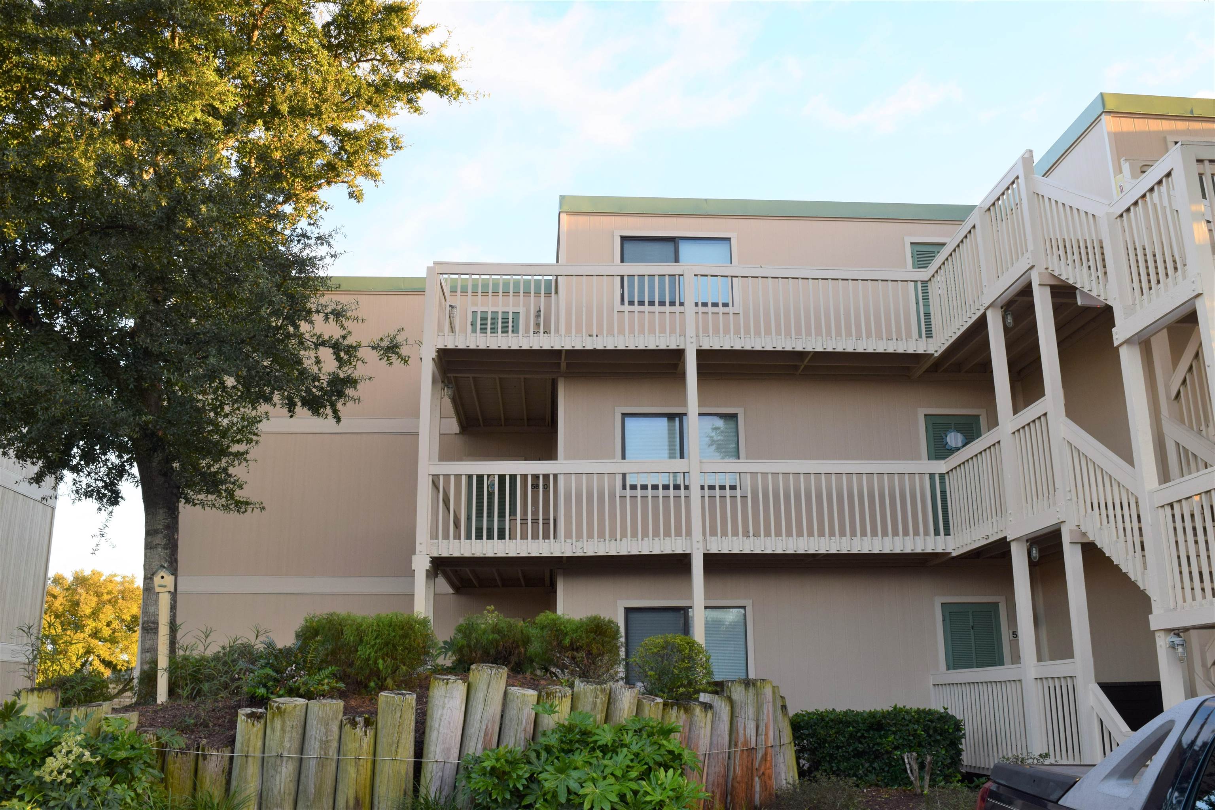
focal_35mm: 33
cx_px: 608
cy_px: 405
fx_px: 1114
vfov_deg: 40.0
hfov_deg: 57.2
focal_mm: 22
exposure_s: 1/100
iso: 400
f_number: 9
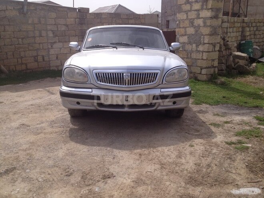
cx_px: 132
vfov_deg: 40.7
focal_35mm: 35
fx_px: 267
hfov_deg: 52.6
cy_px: 99
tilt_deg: -19.7
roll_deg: +0.2
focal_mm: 4.28
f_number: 2.4
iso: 50
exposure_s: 1/1577
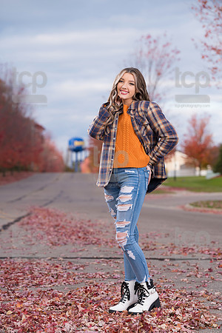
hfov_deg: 12.5
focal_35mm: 110
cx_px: 111
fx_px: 1017
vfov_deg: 18.6
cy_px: 166
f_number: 4.5
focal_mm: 110
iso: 100
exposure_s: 1/250
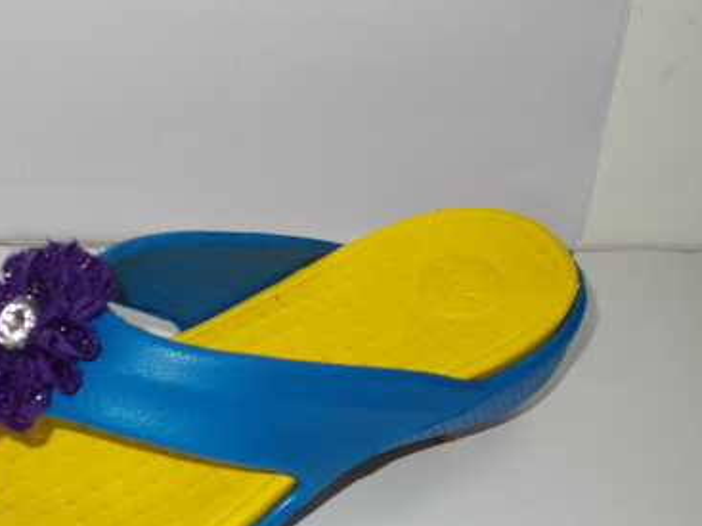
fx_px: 1216
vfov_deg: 24.3
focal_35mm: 60
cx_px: 249
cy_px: 353
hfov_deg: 32.0
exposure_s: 1/30
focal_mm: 7.9
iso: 200
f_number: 4.2
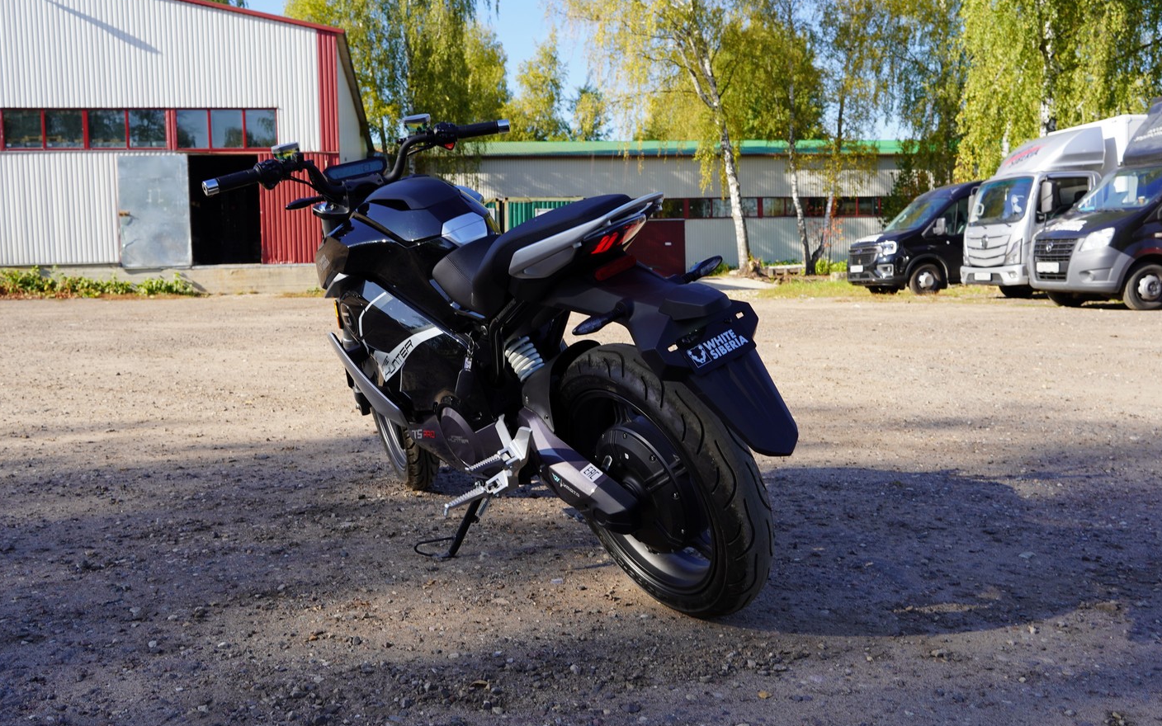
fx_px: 1077
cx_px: 579
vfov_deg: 37.3
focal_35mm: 34
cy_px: 356
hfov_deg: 56.7
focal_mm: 29
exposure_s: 1/125
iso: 100
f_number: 8
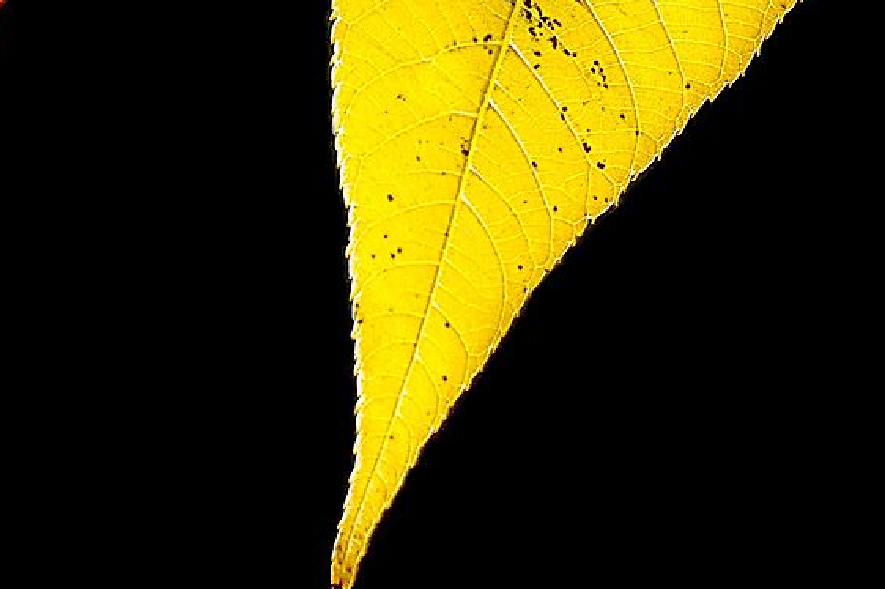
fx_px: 17320
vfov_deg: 1.9
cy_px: -137
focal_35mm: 705
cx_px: 842
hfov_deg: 2.9
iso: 400
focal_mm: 110
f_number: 8
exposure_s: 1/640
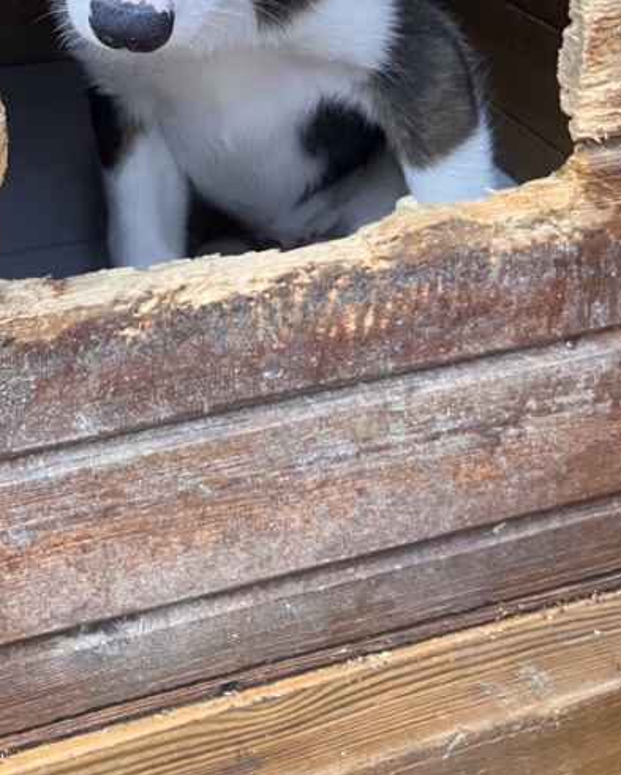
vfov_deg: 30.9
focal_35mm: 57
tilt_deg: -16.6
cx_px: 253
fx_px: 1309
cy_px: 25
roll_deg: +2.7
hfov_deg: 26.6
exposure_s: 1/60
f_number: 1.8
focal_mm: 3.99
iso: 160
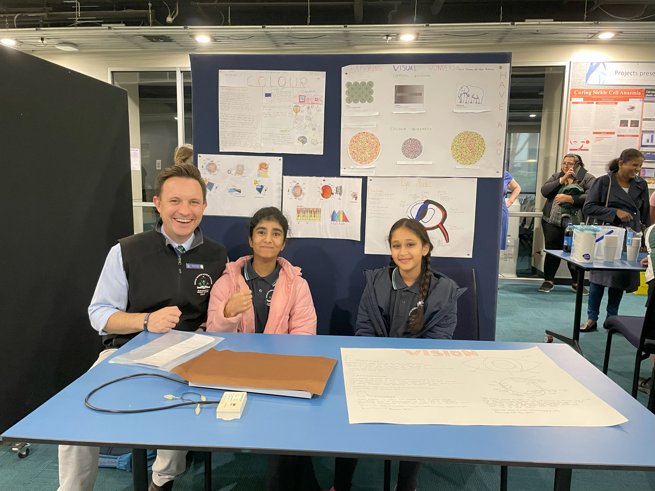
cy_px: 246
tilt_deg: -7.9
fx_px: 492
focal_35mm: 26
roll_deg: -0.6
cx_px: 328
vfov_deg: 53.1
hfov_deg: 67.3
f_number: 1.6
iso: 400
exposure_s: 1/50
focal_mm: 4.2
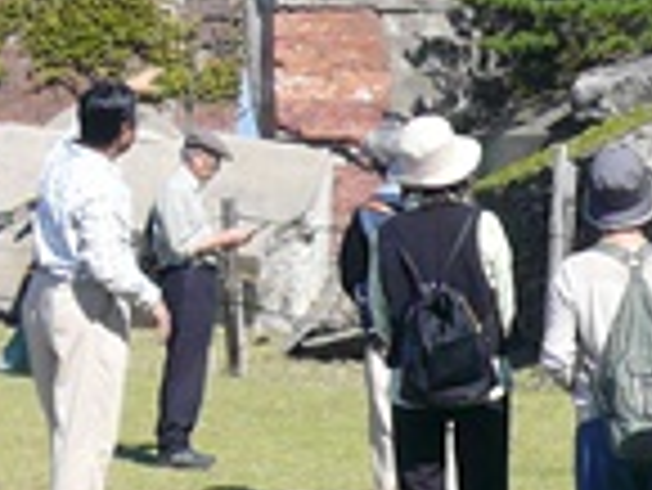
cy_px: -225
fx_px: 2469
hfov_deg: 14.8
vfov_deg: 10.9
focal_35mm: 131
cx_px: 623
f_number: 8
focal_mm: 4.6
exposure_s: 1/160
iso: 100
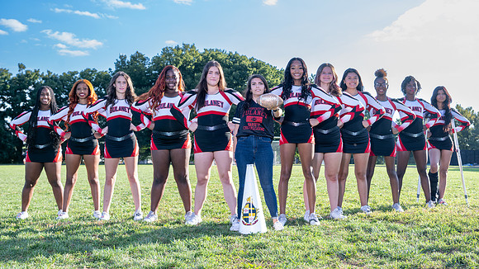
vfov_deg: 24.8
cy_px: 110
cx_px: 271
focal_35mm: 48
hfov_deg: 42.7
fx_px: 612
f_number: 5.6
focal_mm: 40
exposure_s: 1/125
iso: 100
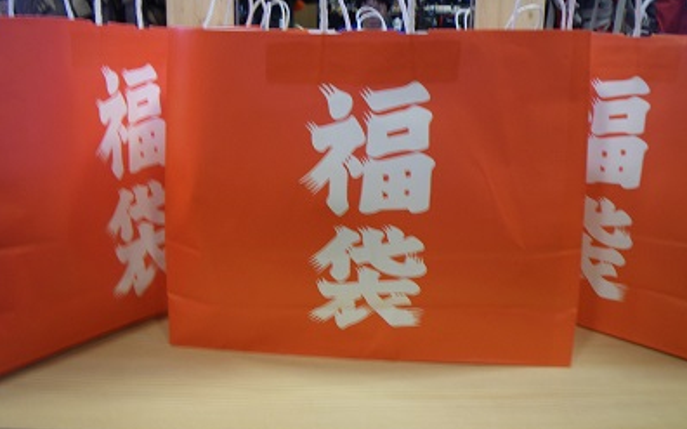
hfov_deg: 62.9
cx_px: 345
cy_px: 188
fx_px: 561
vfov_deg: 41.7
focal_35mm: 30
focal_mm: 5
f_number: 3.5
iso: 100
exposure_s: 1/10
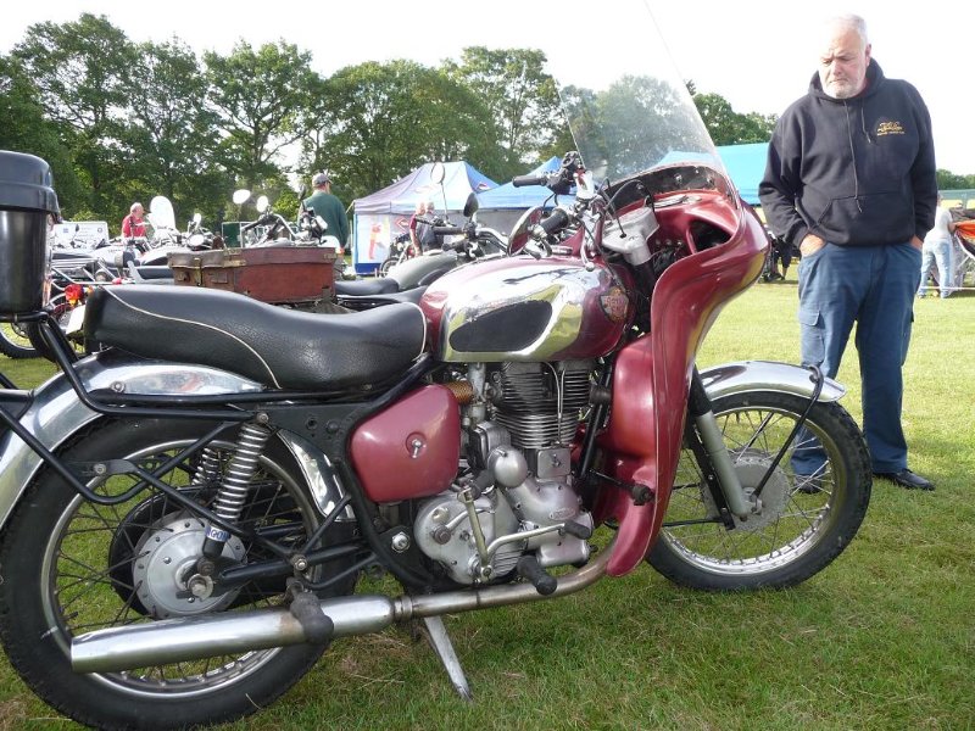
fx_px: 789
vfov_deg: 49.7
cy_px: 366
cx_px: 488
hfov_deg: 63.4
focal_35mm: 28
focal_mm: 4.7
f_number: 3.3
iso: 100
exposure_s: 1/200
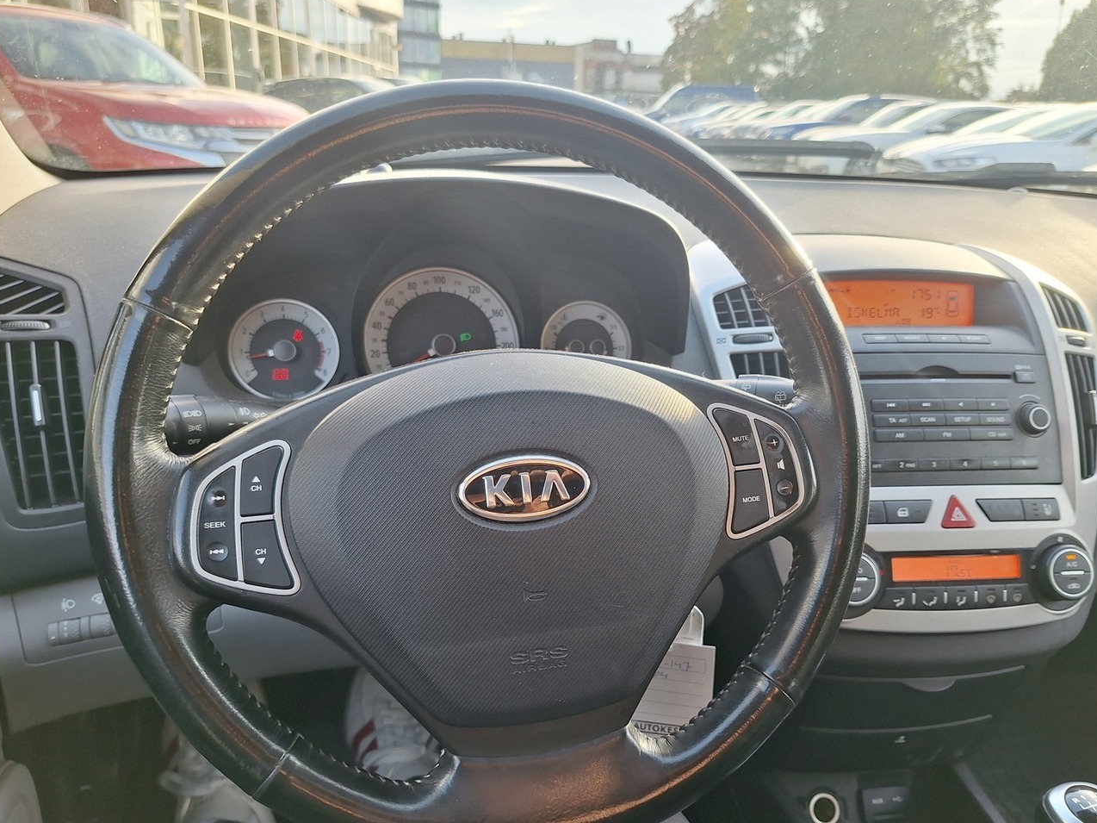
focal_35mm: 26
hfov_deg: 67.2
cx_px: 586
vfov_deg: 53.0
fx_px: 824
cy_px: 440
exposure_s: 1/106
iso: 40
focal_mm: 5.54
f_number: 1.8
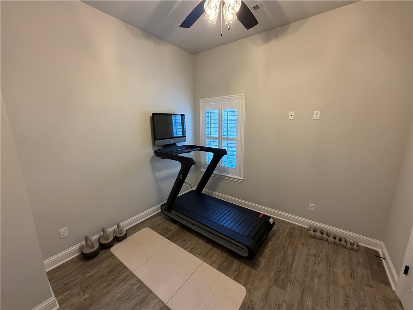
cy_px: 155
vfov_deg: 85.7
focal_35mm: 14
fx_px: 167
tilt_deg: -11.3
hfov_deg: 102.1
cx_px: 206
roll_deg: +0.5
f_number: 2.2
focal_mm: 2.22
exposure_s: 1/60
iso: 250
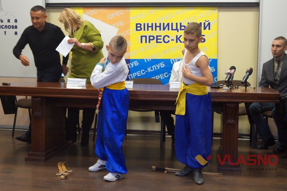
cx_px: 144
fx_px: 418
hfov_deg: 37.9
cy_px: 96
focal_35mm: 52
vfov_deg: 25.7
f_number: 5
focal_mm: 35
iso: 3200
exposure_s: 1/80
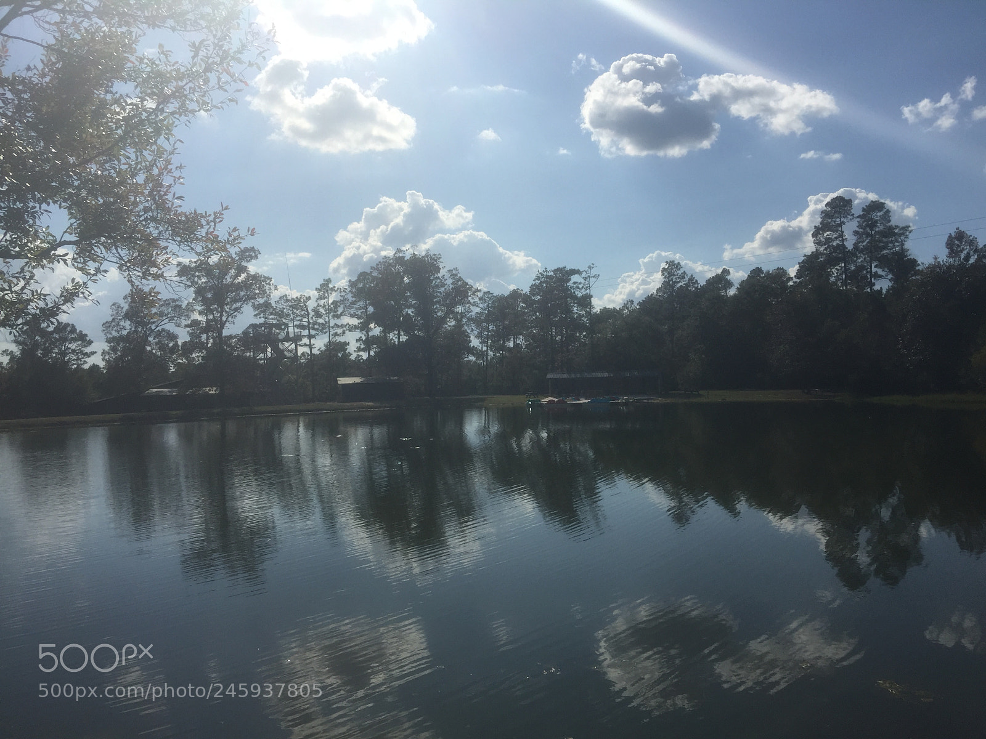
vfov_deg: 48.2
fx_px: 826
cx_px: 493
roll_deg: -0.2
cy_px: 370
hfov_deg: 61.7
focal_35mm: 29
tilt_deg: +0.9
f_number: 2.2
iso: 32
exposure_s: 1/6623
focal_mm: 4.15
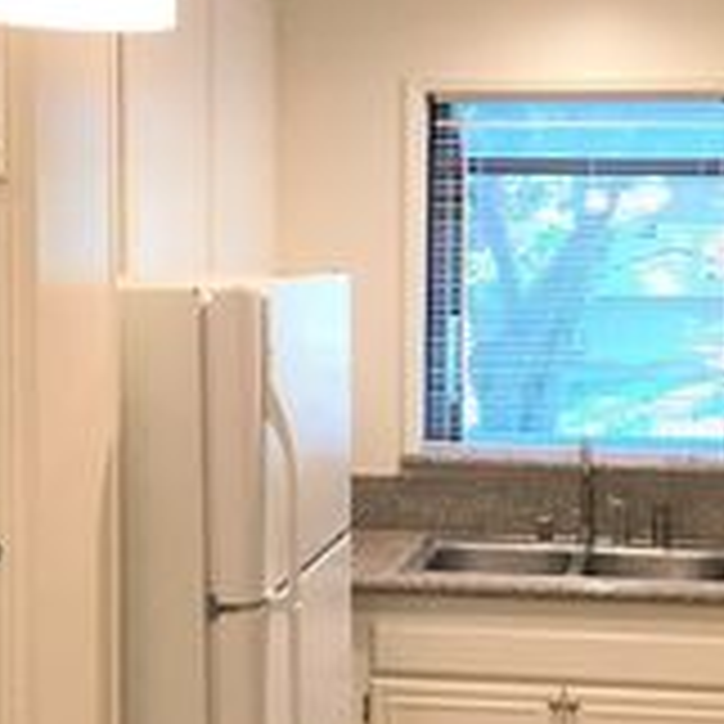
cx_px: 486
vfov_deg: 22.5
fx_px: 1822
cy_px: 407
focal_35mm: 77
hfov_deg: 22.4
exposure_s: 1/30
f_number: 1.8
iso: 25
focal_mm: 3.99
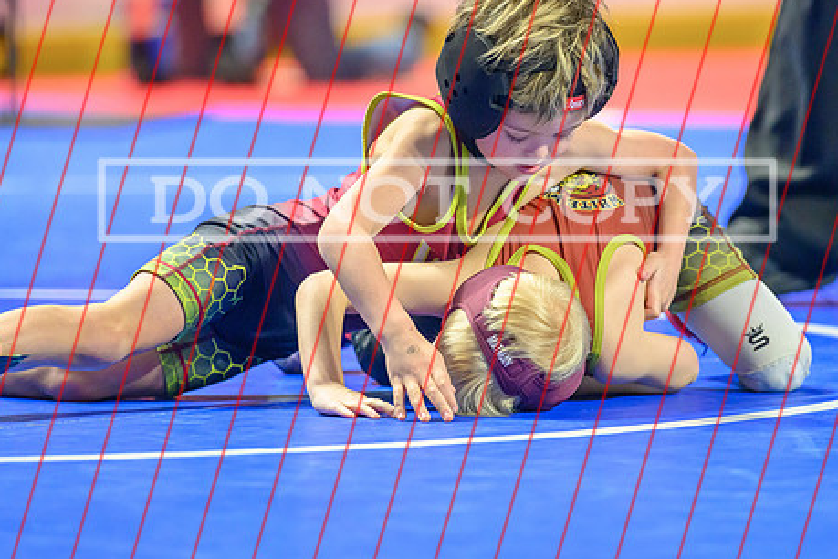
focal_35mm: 329
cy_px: 292
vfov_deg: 4.2
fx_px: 7658
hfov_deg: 6.3
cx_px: 542
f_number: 2.8
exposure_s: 1/800
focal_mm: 200
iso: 4500
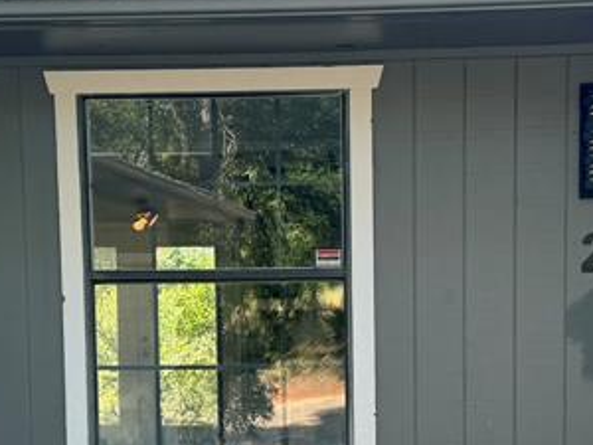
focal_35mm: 82
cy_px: 415
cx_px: 352
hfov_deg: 23.8
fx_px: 1405
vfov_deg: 17.7
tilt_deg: -3.4
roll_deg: +0.5
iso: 100
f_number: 1.78
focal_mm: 6.76
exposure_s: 1/491
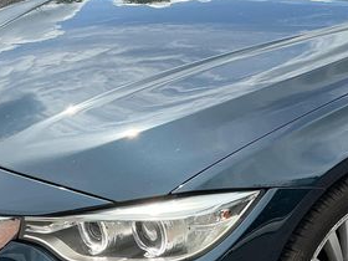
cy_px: 145
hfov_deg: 23.0
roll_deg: -1.0
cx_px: 312
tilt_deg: -20.2
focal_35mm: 83
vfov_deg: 17.8
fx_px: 834
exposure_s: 1/883
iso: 25
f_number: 1.8
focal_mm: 3
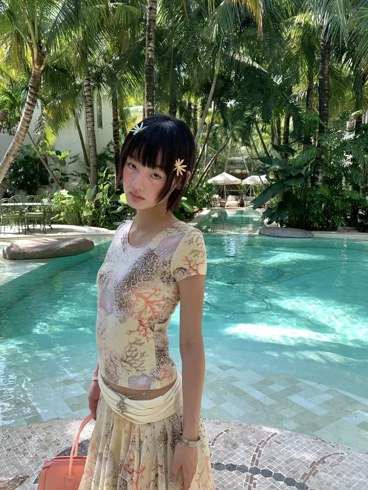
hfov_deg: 53.1
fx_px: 369
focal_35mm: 26
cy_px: 245
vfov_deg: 67.3
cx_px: 184
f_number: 1.8
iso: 25
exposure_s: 1/389
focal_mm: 4.25
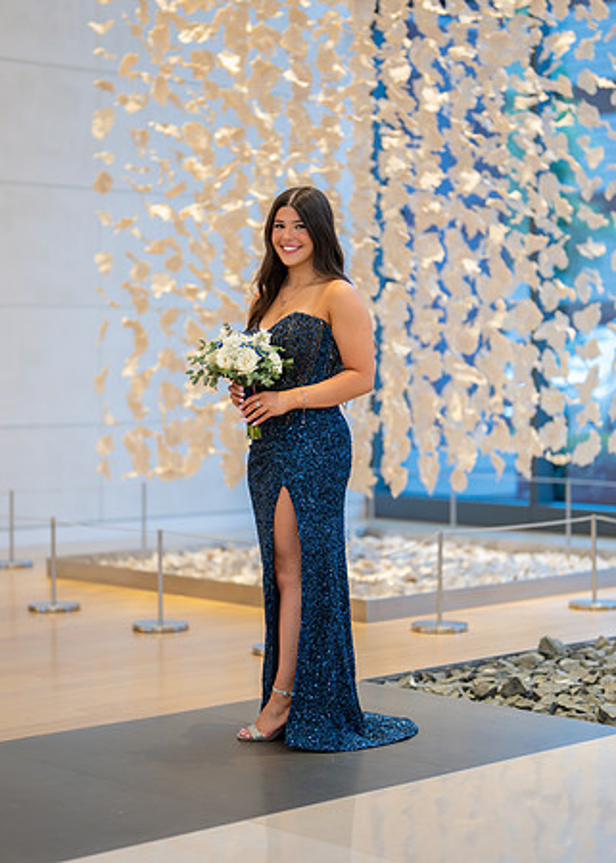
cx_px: 281
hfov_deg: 18.8
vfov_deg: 26.2
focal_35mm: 76
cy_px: 440
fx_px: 1858
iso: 800
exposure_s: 1/800
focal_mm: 50
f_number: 1.2
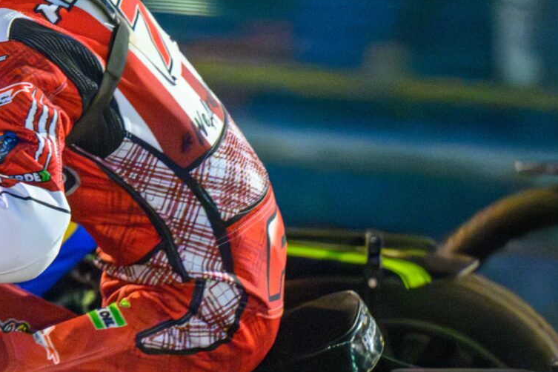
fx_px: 10539
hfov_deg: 3.0
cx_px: -39
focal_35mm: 680
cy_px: 381
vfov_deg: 2.0
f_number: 2.8
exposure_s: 1/500
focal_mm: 200
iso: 20000
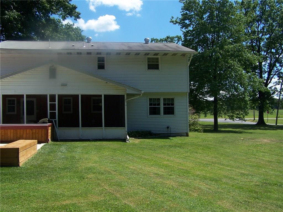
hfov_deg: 49.0
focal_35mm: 38
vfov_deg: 37.7
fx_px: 311
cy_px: 106
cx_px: 142
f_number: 4
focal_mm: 6.3
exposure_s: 1/750
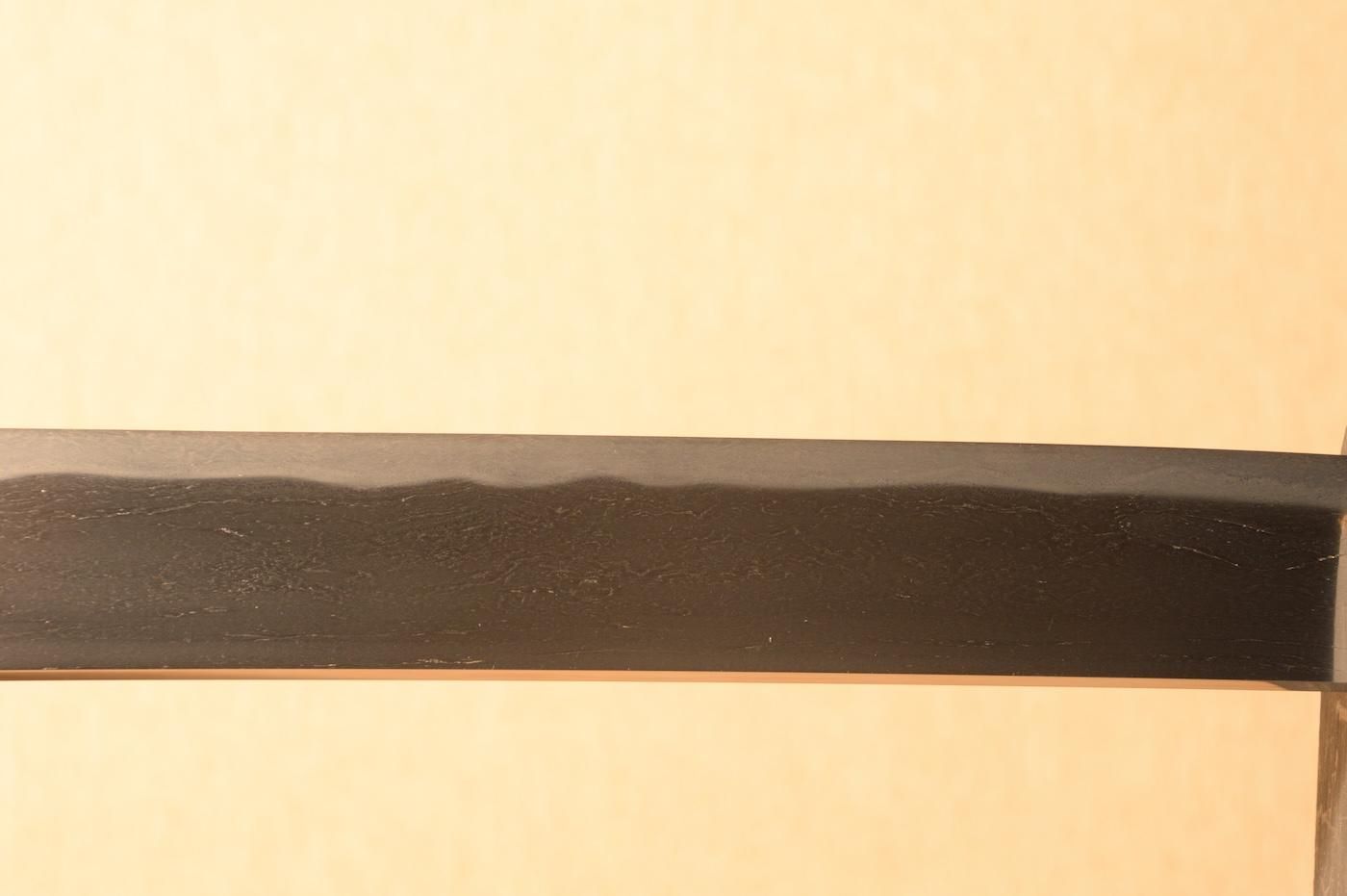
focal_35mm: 112
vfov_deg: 12.2
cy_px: 448
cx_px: 674
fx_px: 4206
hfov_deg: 18.2
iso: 400
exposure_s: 1/1.6
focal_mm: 75
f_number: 11
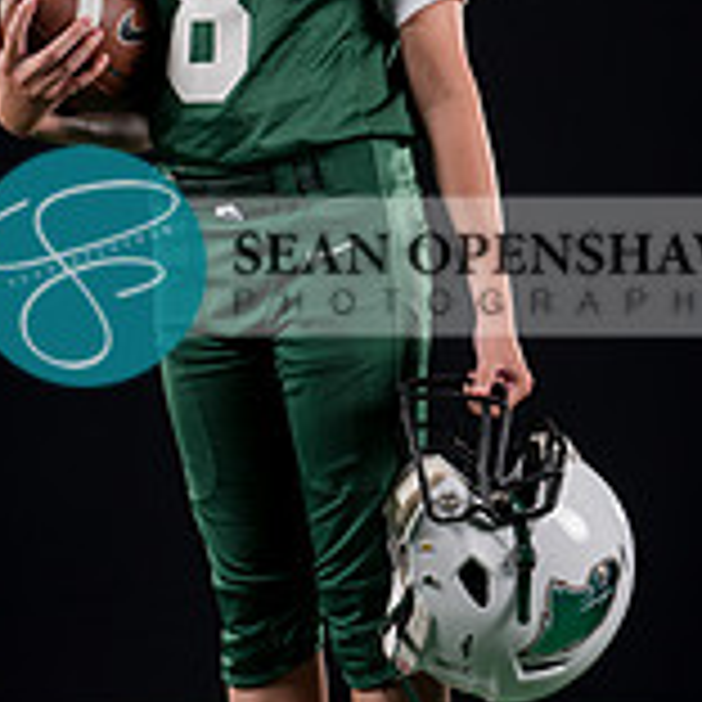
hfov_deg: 7.3
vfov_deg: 7.3
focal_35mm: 241
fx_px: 5529
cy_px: 225
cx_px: 356
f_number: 4
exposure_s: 1/160
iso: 200
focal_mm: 98
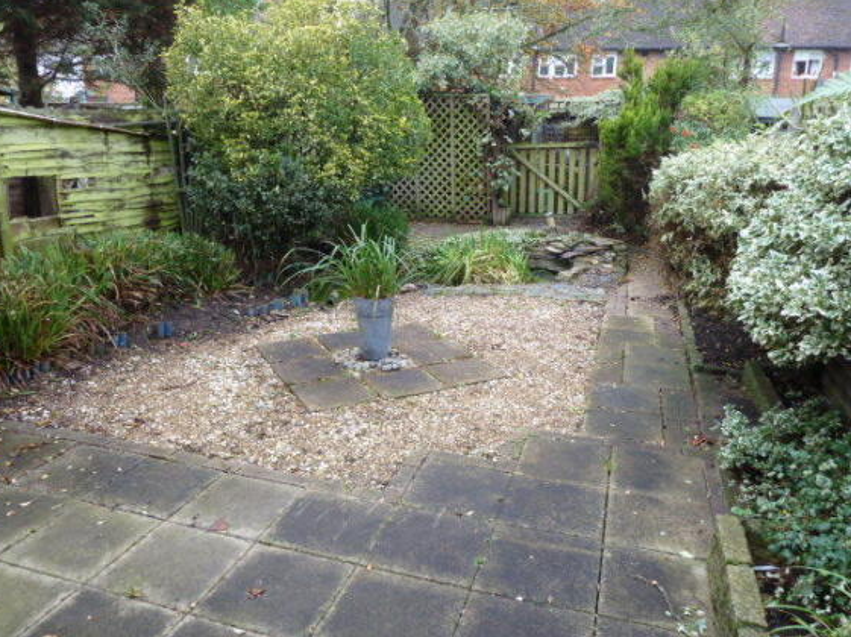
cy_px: 325
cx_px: 421
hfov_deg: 67.3
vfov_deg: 53.0
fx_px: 639
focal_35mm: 26
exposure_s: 1/30
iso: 80
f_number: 3.3
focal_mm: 4.1
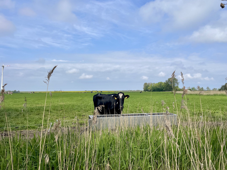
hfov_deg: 67.3
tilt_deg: +3.8
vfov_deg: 53.1
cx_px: 114
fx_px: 170
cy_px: 85
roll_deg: +0.8
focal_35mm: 26
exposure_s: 1/4292
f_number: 1.6
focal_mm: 4.2
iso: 32
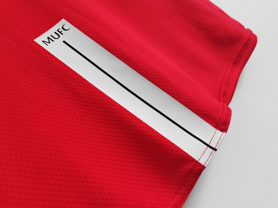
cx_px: 139
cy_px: 104
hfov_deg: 67.3
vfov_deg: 53.1
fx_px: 209
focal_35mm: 26
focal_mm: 5.58
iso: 100
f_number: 1.8
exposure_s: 1/100
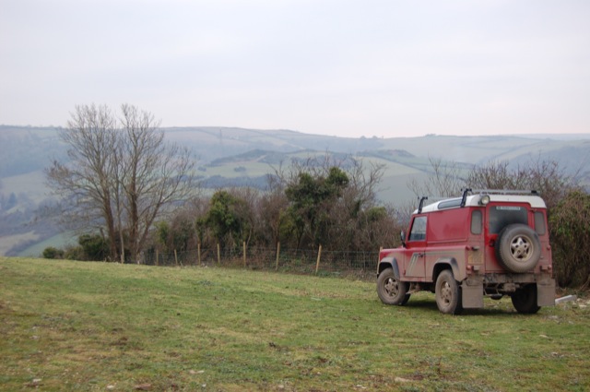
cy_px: 196
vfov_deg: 28.9
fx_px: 761
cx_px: 295
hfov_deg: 42.4
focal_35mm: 46
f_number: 5
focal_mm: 31
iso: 400
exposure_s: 1/100
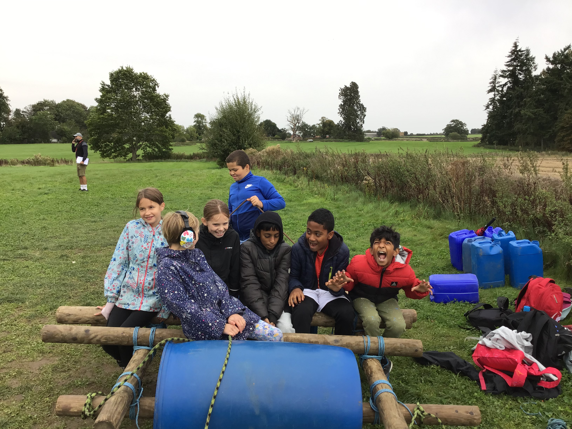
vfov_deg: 45.4
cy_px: 214
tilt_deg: -10.4
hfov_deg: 58.4
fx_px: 512
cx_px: 286
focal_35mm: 31
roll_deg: -1.6
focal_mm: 3.3
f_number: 2.4
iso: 25
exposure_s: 1/122
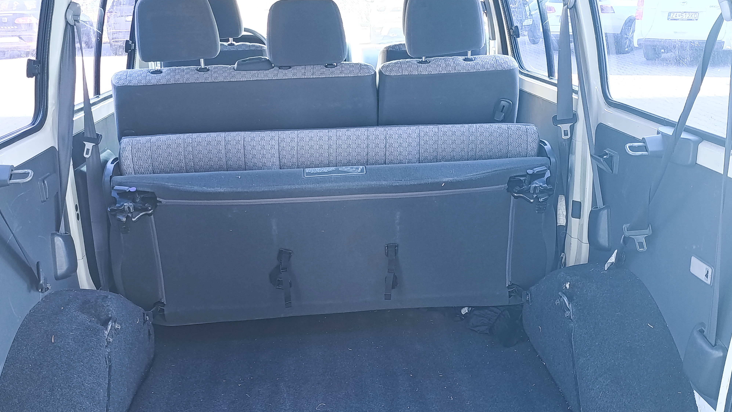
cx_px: 366
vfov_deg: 31.1
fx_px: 738
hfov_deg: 52.8
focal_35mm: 38
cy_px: 238
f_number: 1.65
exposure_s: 1/50
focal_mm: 6.11
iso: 928
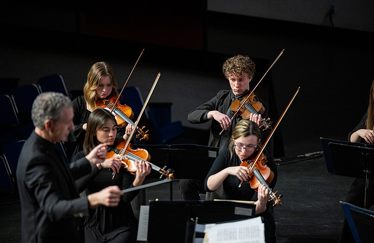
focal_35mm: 201
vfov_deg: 6.7
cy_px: 119
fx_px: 2077
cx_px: 187
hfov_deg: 10.3
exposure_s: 1/400
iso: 1000
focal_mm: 200
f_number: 2.8
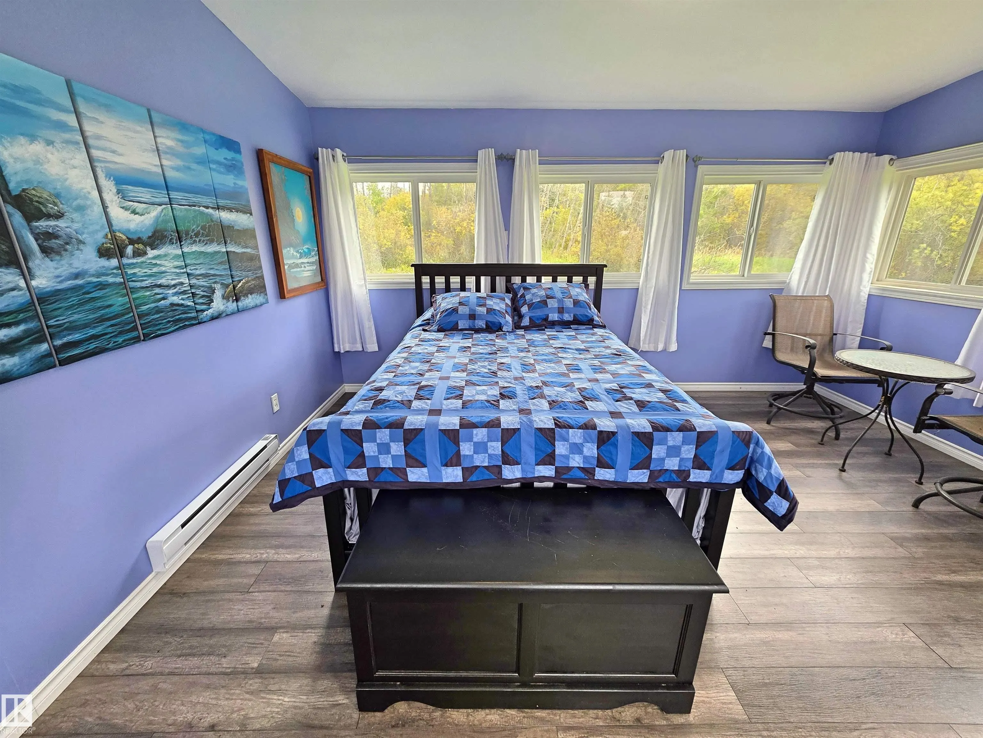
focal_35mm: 13
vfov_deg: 89.9
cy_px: 369
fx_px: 369
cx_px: 492
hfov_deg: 106.2
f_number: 1.9
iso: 100
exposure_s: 1/120
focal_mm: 2.2
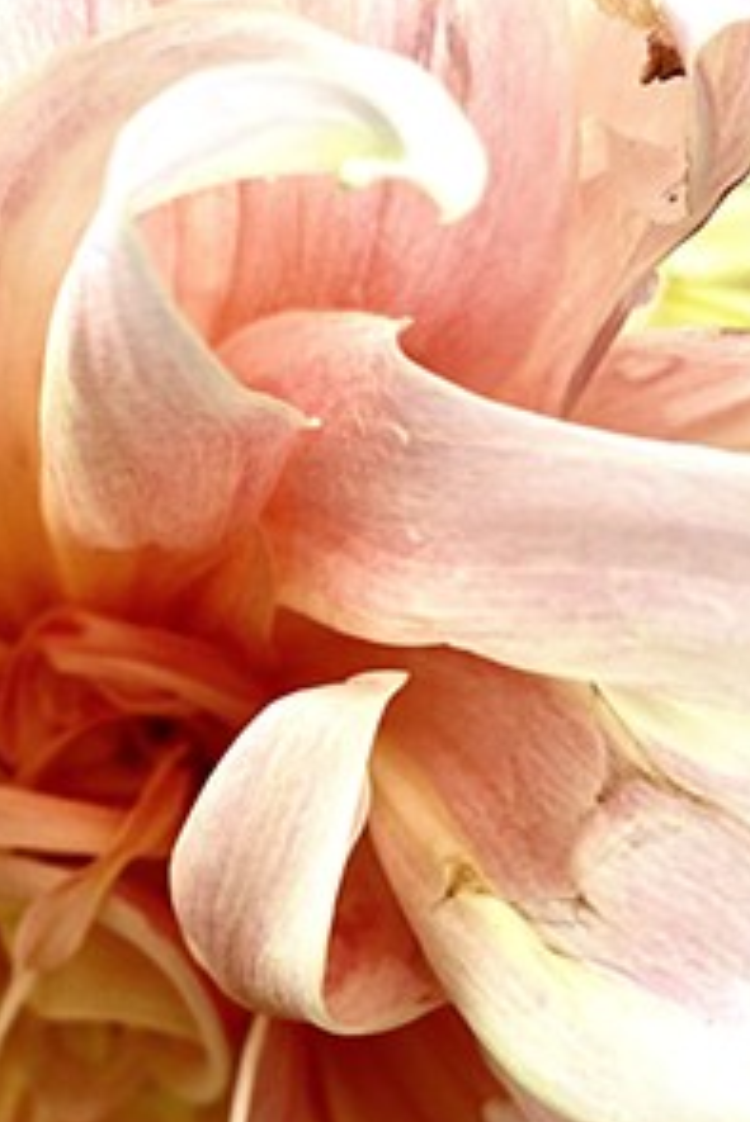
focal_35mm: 44
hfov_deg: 30.0
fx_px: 1373
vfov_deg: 42.5
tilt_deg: +7.8
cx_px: 175
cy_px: 898
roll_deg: +2.1
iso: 32
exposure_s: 1/778
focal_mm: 4.2
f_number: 1.8
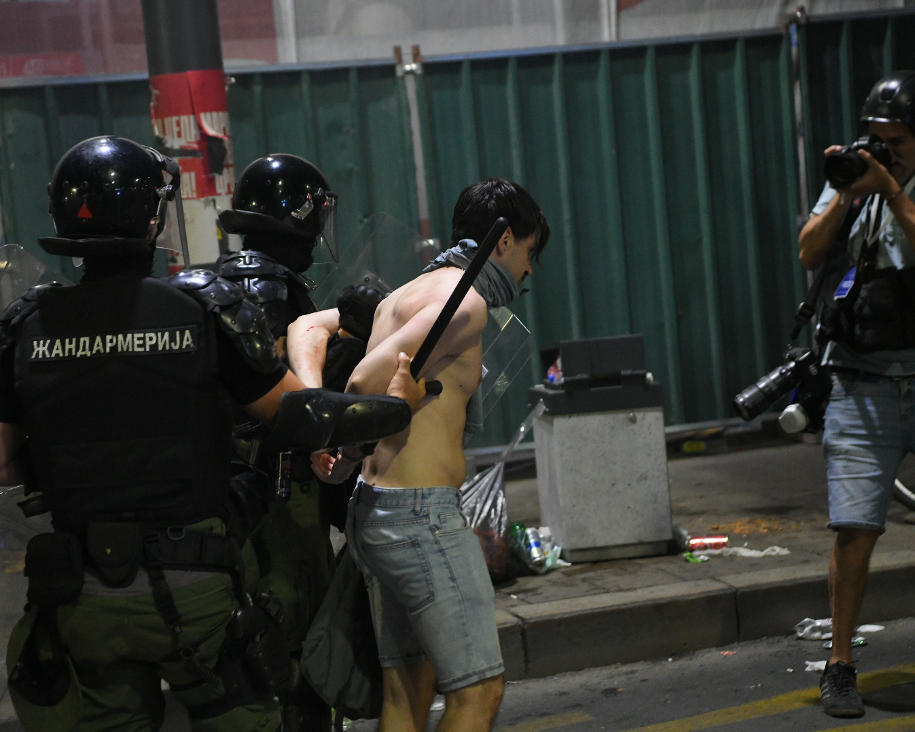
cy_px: 366
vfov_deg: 19.4
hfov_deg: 24.1
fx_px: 2140
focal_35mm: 79
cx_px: 441
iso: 6400
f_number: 3.5
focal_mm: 70
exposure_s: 1/200
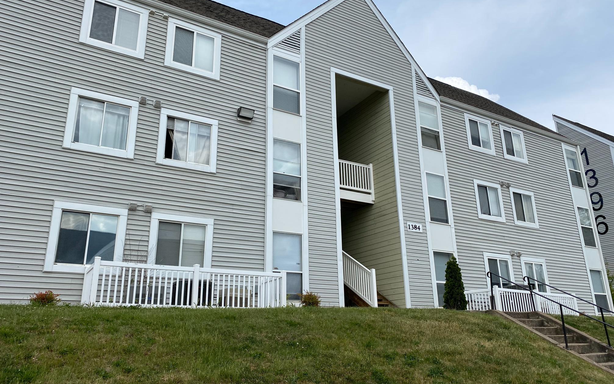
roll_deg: +0.4
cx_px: 307
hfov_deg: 66.5
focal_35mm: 28
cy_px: 187
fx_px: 469
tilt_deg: +17.1
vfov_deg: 44.5
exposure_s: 1/3731
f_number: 1.8
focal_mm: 4.25
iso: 32
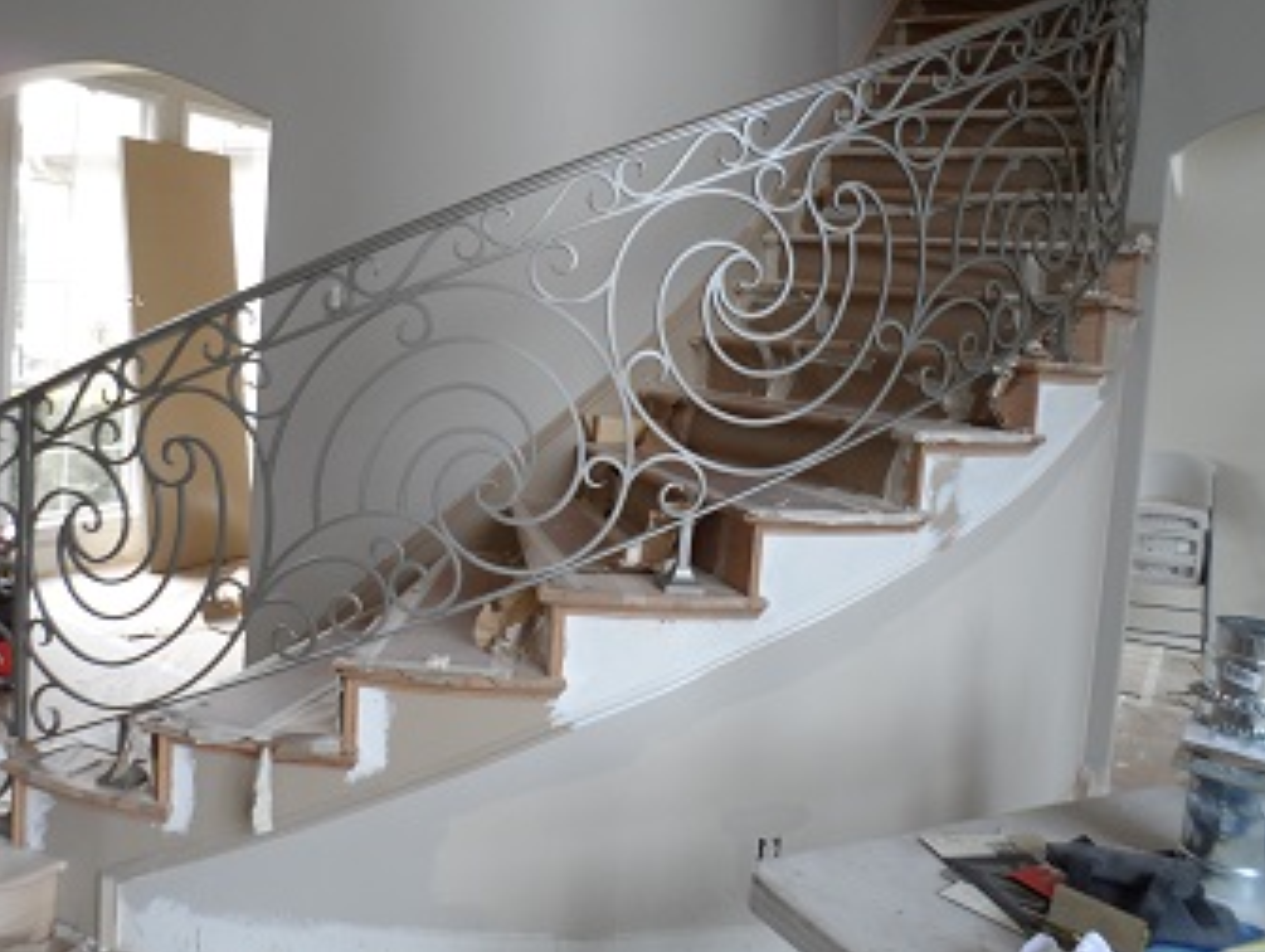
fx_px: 1134
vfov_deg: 45.4
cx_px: 570
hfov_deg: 58.2
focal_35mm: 31
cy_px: 397
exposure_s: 1/30
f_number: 3.3
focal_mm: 4.9
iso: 100
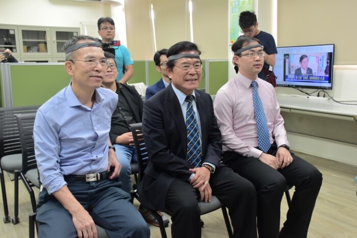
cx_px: 178
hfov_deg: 53.1
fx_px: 357
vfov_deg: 36.9
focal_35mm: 36
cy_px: 119
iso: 800
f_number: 6.3
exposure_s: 1/20
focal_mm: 24
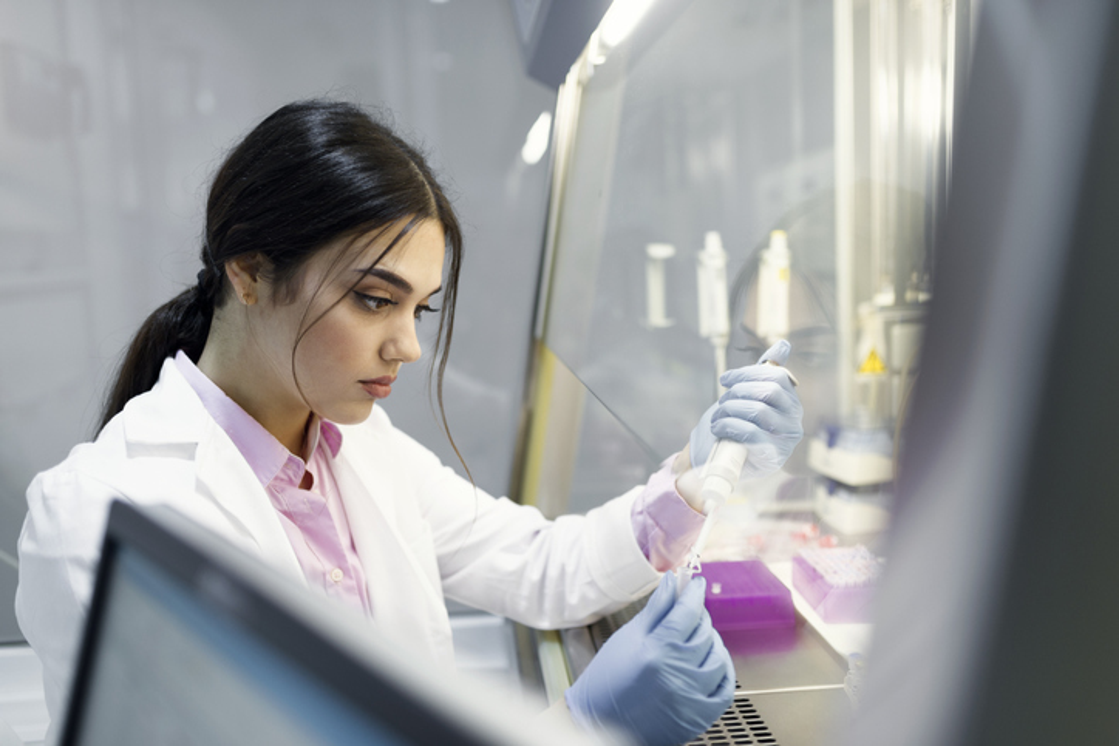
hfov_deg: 54.4
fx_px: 1088
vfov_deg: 37.9
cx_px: 560
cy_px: 373
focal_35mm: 35
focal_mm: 35
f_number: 2
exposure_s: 1/125
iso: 160
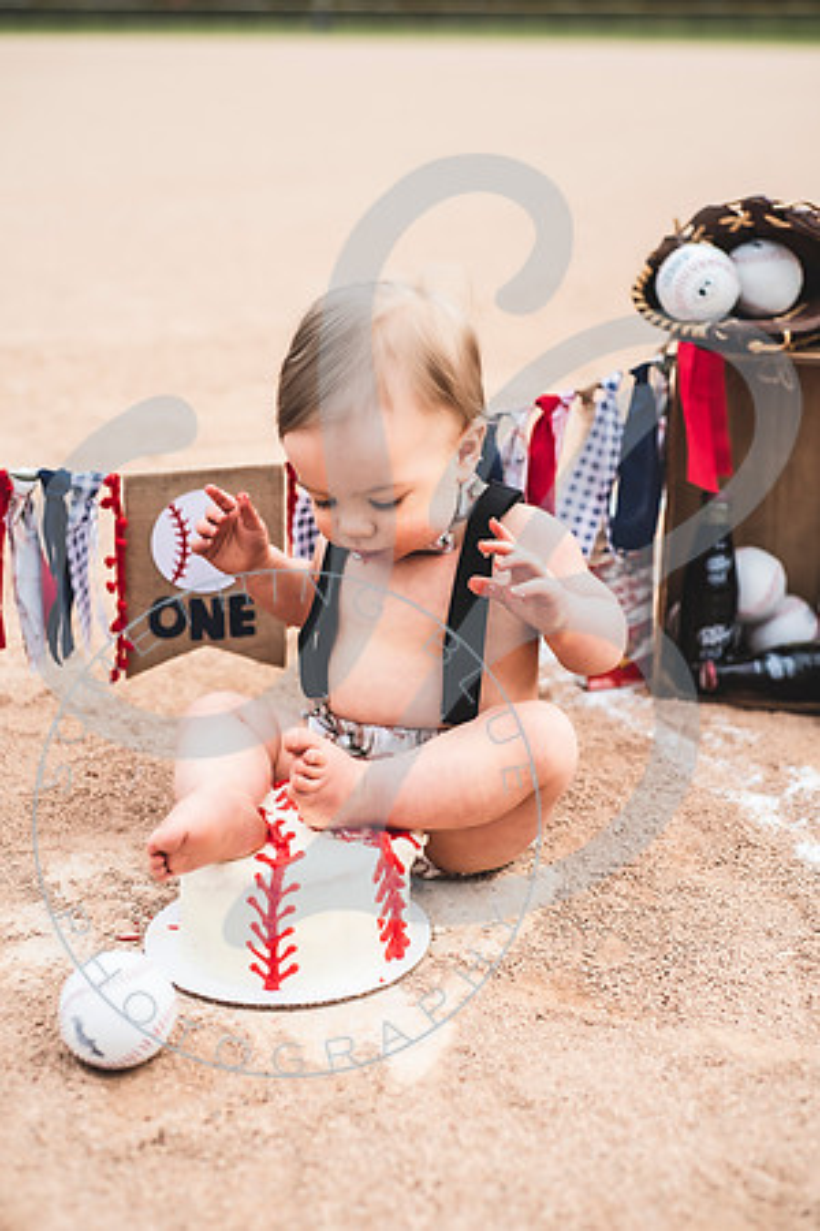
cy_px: 616
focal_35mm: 50
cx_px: 410
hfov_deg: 27.0
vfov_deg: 39.6
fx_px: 1708
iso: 100
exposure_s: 1/400
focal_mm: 50
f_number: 2.8
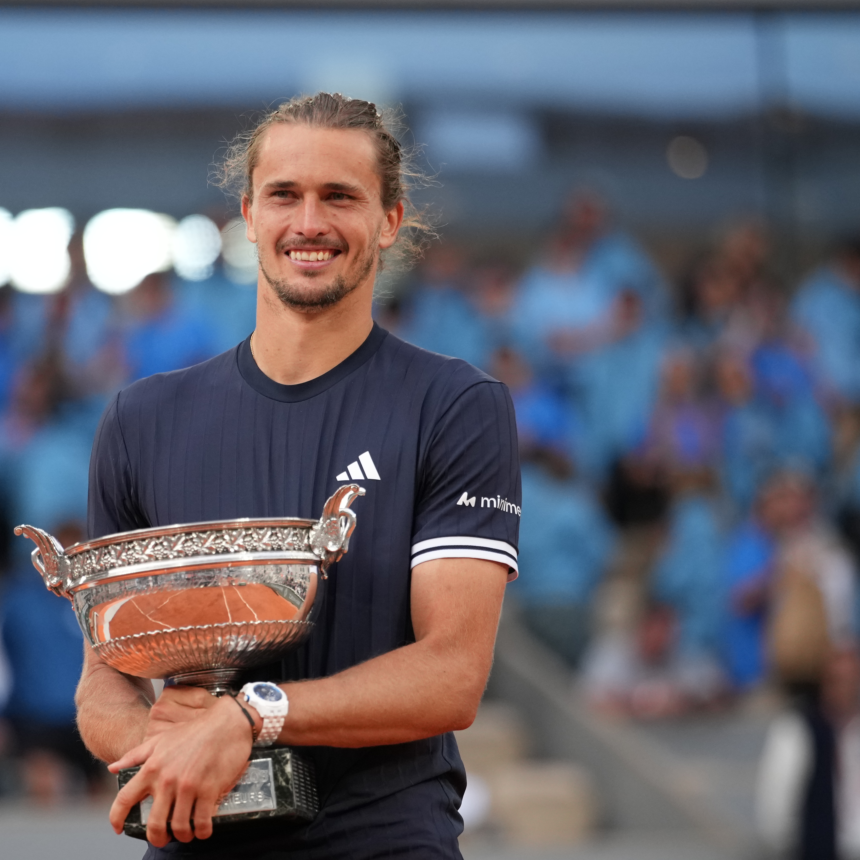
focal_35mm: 265
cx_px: 246
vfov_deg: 6.6
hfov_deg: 6.6
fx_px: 7449
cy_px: 430
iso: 1250
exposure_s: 1/5000
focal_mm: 138
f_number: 2
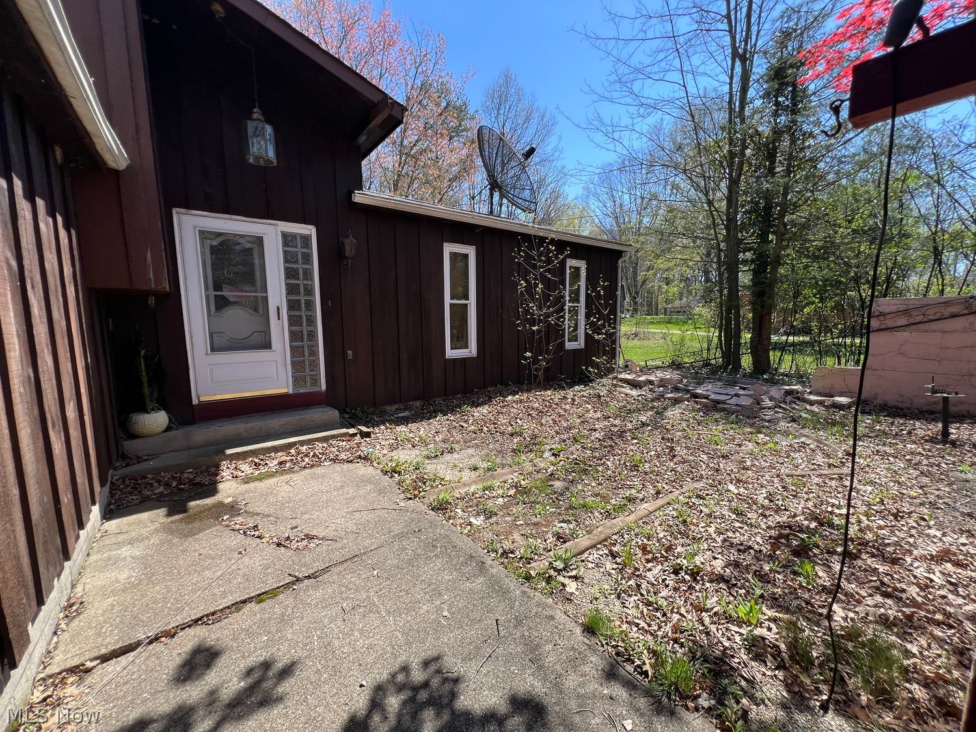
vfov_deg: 89.9
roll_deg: +0.6
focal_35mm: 13
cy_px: 366
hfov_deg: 106.2
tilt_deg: -7.9
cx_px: 488
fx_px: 367
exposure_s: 1/483
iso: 32
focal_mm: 1.57
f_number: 1.8
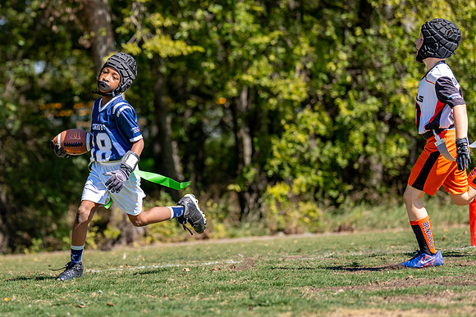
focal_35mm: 178
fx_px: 2350
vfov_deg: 7.7
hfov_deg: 11.5
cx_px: 99
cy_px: 157
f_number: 2.8
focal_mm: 112
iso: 160
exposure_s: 1/2000
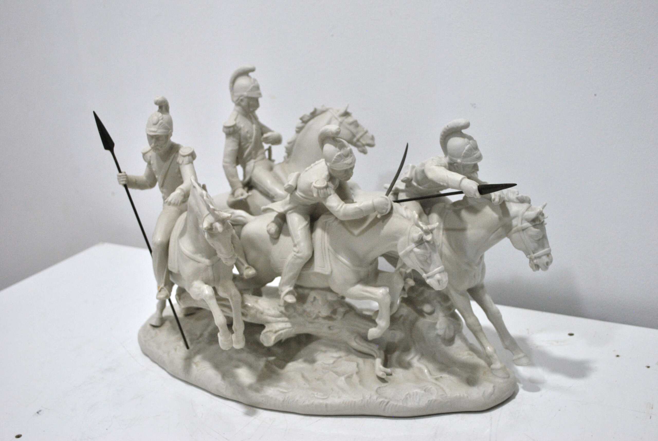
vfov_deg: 28.2
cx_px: 329
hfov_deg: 41.1
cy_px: 220
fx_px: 878
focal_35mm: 48
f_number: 4.8
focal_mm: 32
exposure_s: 1/50
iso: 400
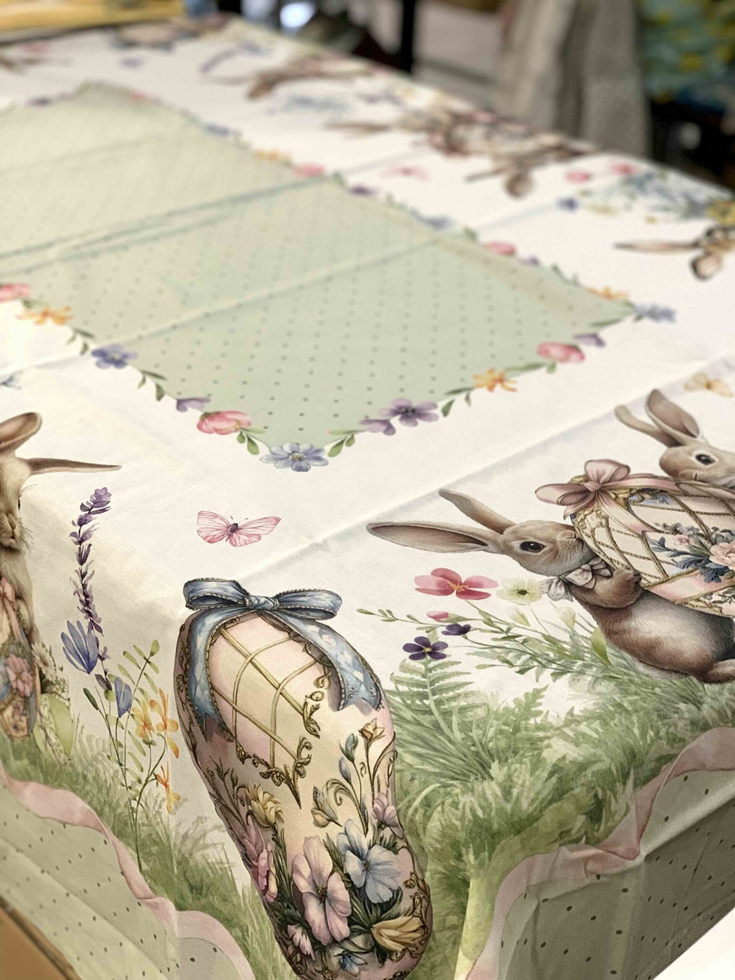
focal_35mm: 52
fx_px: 1472
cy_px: 490
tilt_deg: -30.1
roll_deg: -2.6
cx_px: 368
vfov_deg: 36.8
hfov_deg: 28.0
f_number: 2.4
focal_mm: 6
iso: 160
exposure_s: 1/50
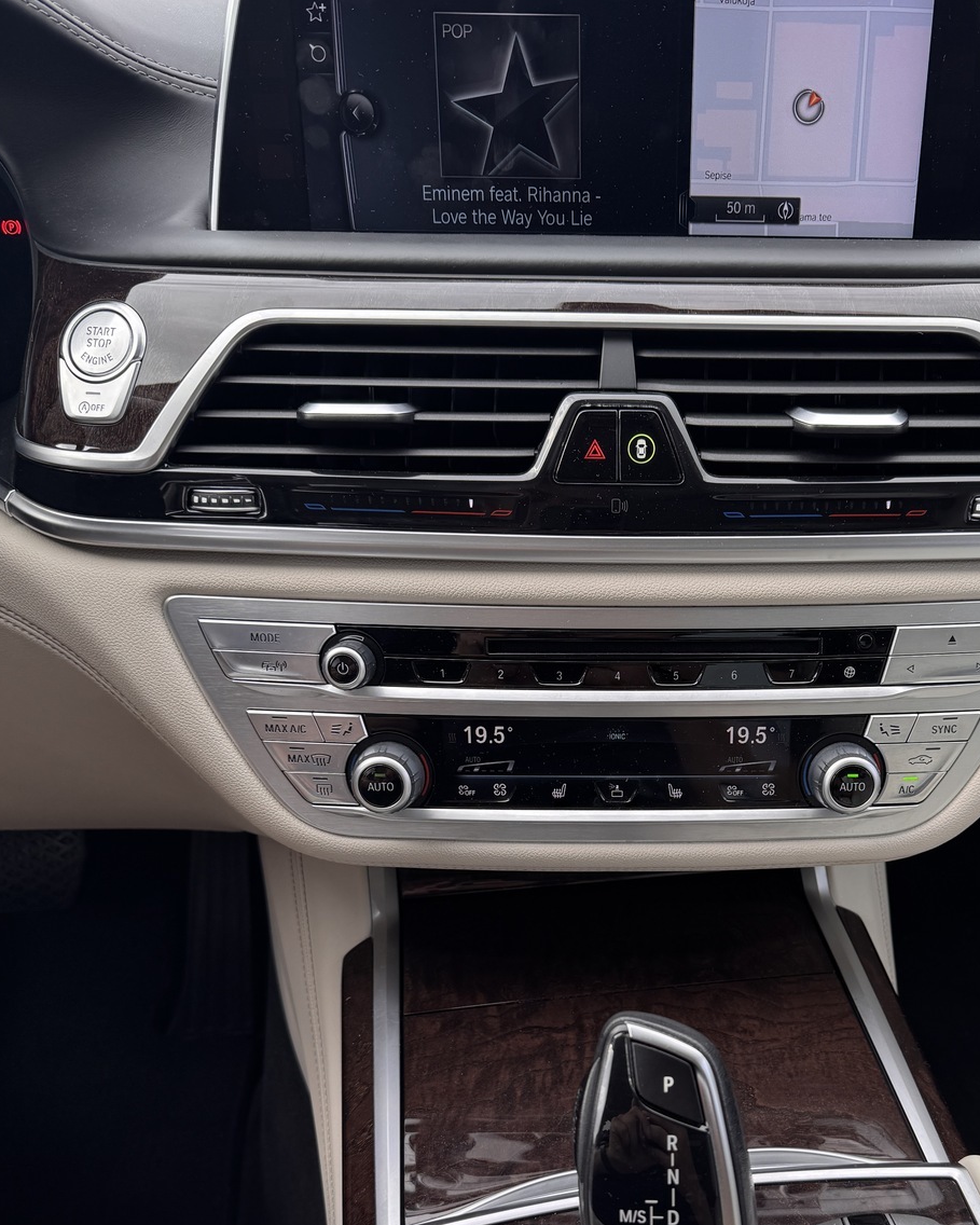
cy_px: 844
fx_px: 1196
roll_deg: -2.7
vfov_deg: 52.9
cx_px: 637
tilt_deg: -33.4
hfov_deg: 44.0
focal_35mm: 33
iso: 80
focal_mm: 6.76
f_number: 1.78
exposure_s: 1/477
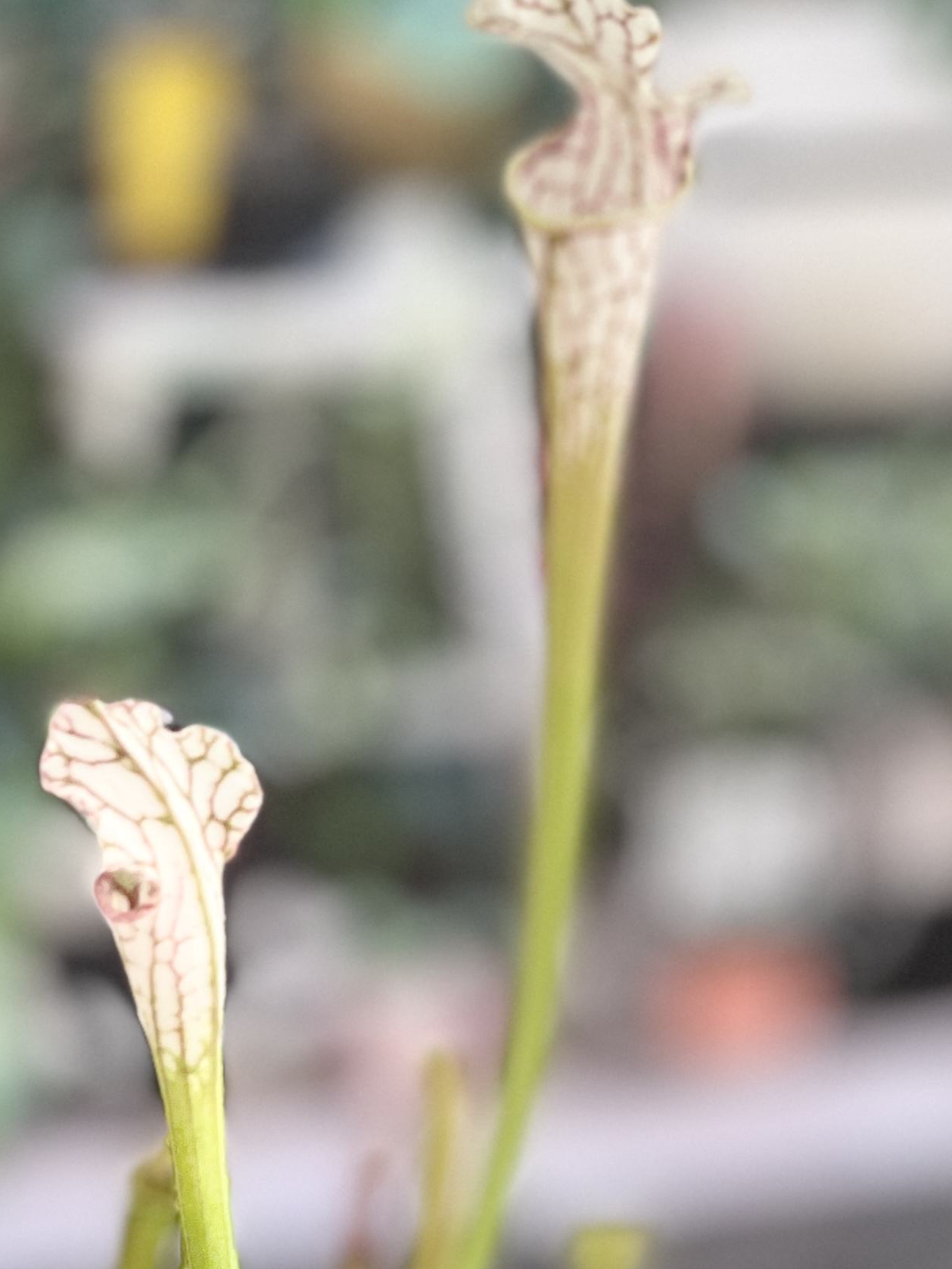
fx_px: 5719
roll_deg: -2.9
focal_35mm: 156
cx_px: 236
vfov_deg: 12.6
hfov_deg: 9.5
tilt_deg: -34.3
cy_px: 809
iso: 160
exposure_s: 1/121
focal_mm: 7.5
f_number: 2.2
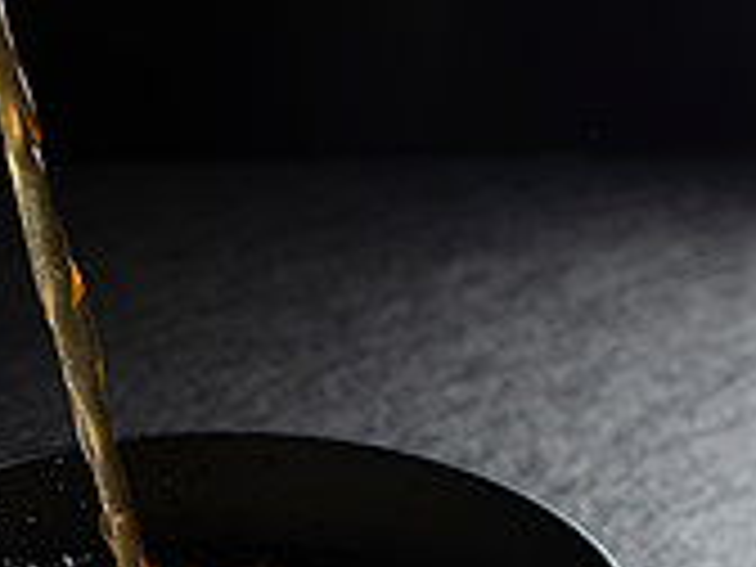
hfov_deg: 15.2
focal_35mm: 129
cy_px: 648
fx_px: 2817
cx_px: 243
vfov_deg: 11.3
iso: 100
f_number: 5.6
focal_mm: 50
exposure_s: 1/200
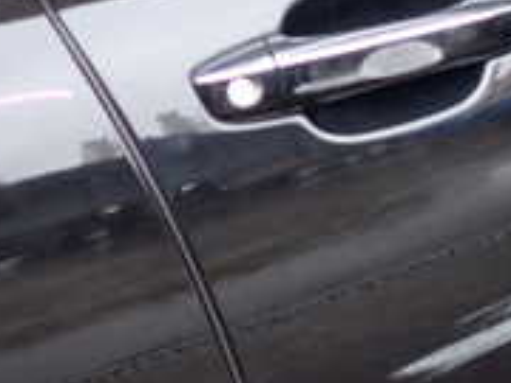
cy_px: 102
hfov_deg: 17.3
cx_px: 806
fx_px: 1476
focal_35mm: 100
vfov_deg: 14.7
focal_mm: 5.4
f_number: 2.3
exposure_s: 1/30
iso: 200
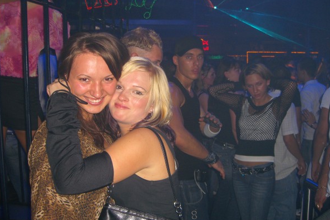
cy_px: 104
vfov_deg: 33.4
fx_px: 367
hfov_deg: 48.5
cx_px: 164
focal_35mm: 40
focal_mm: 7.9
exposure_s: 1/60
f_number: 2.8
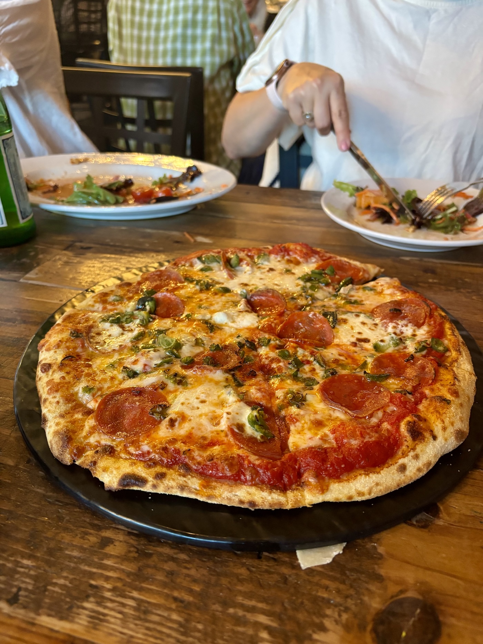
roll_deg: -0.5
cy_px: 322
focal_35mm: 26
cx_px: 242
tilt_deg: -31.7
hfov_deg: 53.1
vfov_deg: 67.3
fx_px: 484
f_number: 1.6
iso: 500
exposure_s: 1/30
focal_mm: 5.96
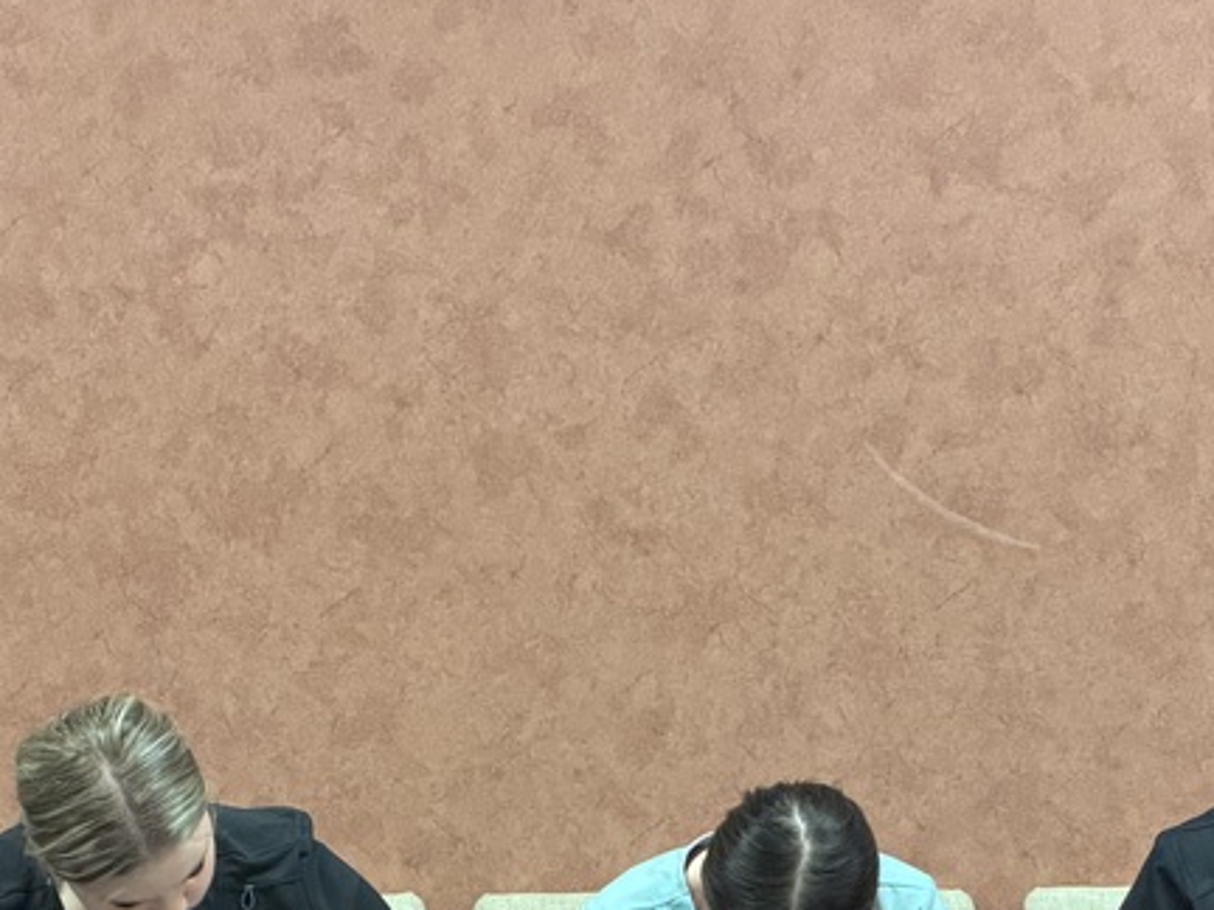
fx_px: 8312
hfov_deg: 8.4
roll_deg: +0.8
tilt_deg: -3.6
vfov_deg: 6.3
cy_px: 907
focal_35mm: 237
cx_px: 472
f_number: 2.8
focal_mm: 16.89
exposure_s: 1/40
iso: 800
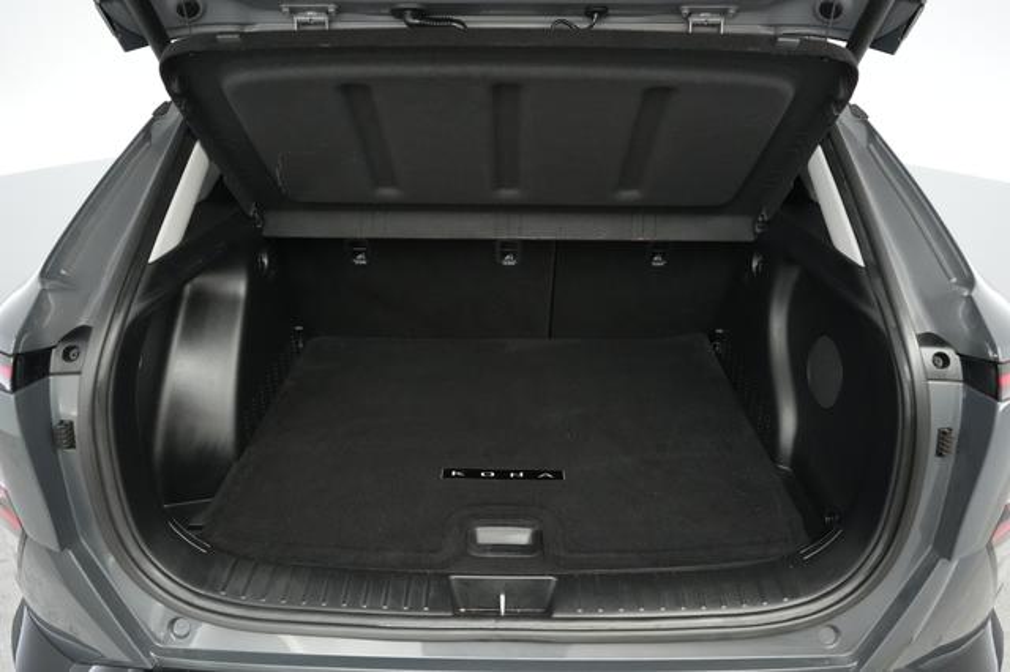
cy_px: 336
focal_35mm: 25
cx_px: 505
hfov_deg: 71.5
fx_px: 701
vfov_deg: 51.2
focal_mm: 25
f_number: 2.8
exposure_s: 1/160
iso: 6400
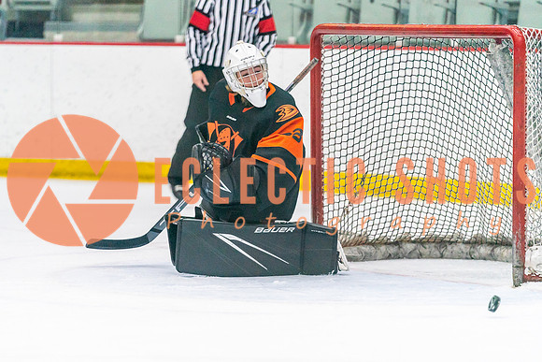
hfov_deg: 8.7
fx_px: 3580
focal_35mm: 238
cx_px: 241
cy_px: 201
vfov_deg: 5.8
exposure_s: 1/1250
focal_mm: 200
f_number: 2.8
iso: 3200
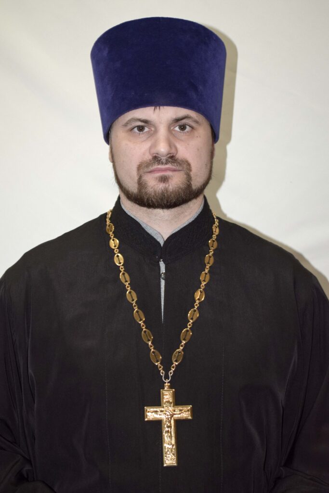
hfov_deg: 22.6
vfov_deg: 33.4
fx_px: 822
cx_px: 164
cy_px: 246
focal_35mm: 60
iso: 800
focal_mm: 40
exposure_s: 1/60
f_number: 4.8
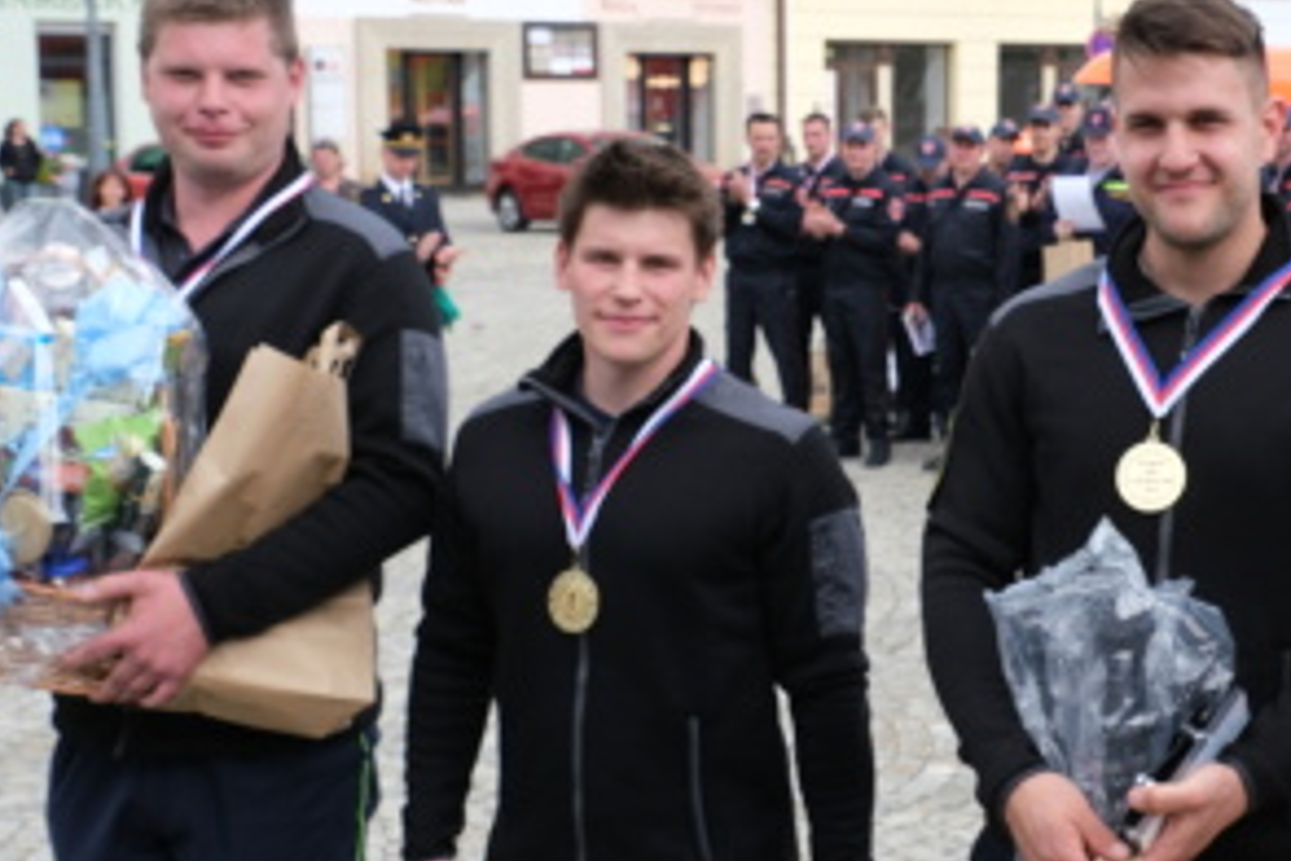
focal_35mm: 68
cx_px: 1032
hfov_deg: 29.0
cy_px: 389
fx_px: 2438
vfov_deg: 20.0
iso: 400
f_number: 9
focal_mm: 26.6
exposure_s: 1/125
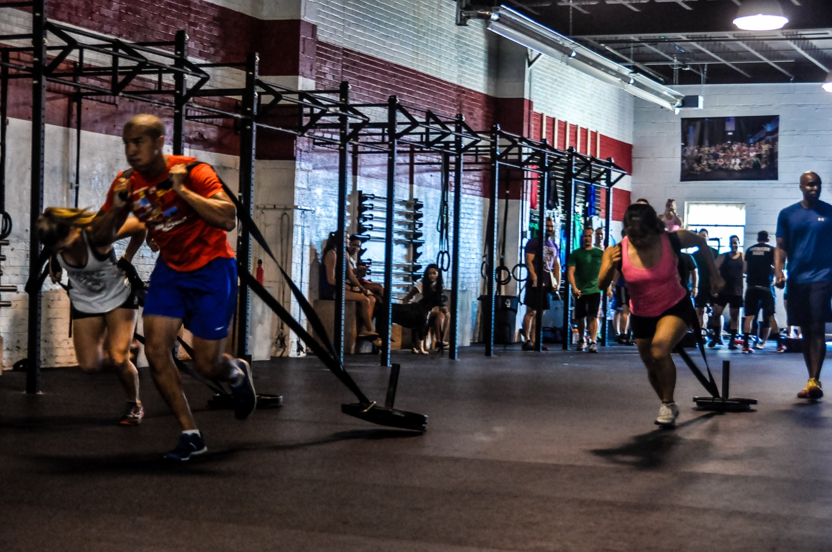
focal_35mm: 66
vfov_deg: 20.6
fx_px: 1523
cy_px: 276
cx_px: 416
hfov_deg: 30.6
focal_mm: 44
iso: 1600
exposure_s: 1/100
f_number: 4.5
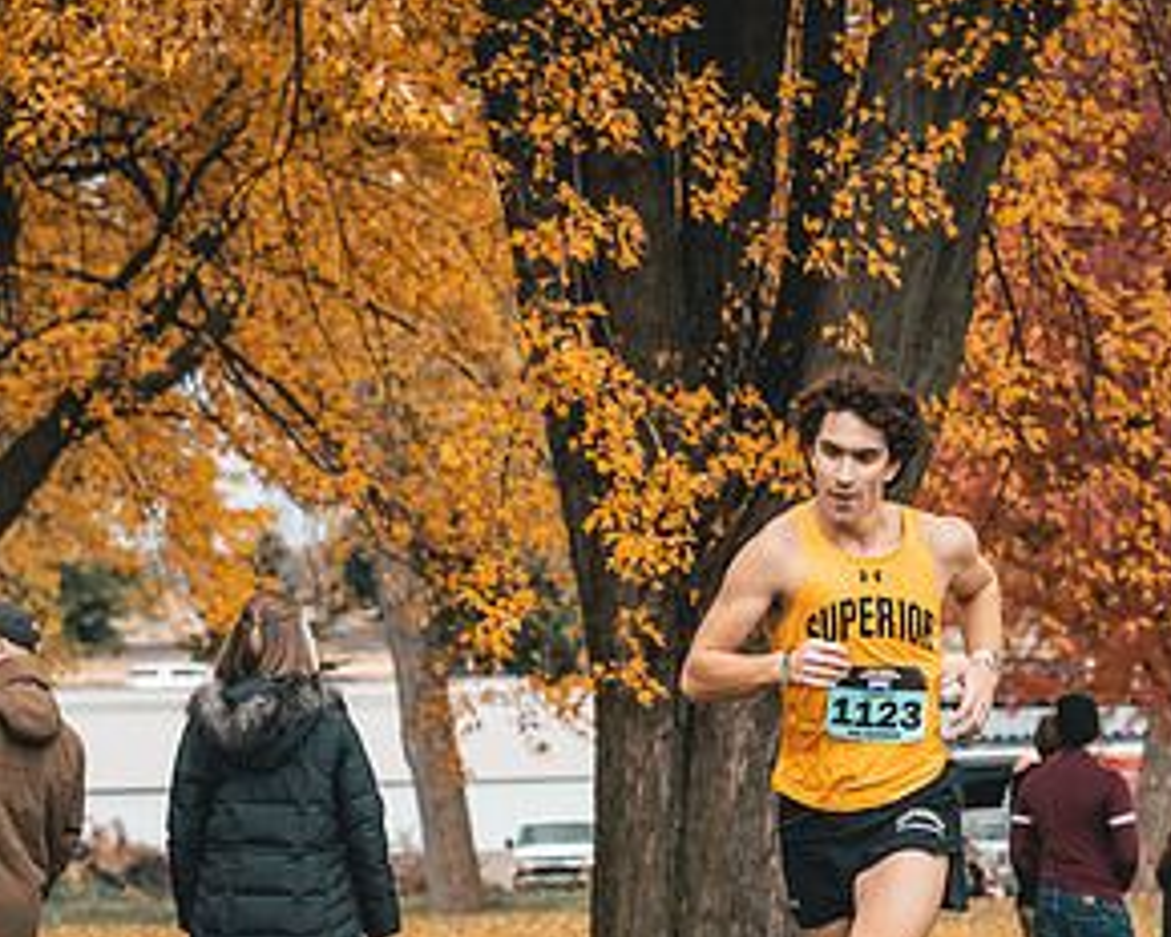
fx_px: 7625
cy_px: 773
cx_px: 844
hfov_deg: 8.8
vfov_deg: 7.0
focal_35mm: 220
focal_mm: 117
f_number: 6.3
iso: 400
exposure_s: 1/800
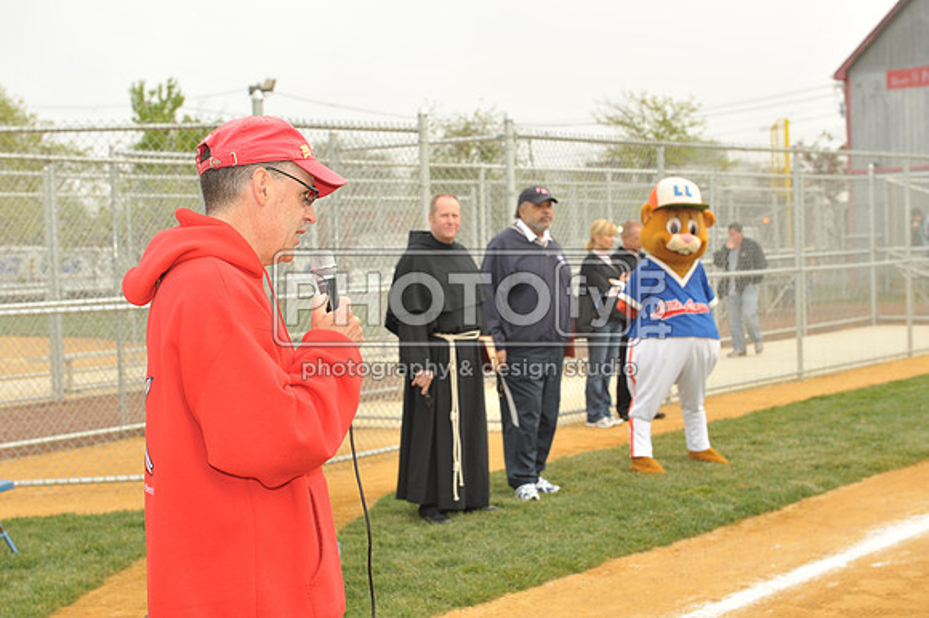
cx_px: 464
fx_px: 1805
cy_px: 309
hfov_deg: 28.9
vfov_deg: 19.4
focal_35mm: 70
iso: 400
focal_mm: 70
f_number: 8
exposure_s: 1/250
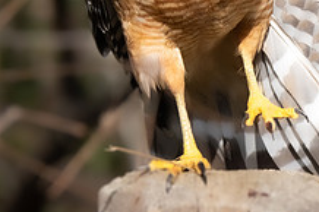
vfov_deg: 0.8
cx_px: 270
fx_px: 14769
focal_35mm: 1668
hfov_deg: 1.2
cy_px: 83
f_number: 5
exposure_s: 1/1600
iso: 200
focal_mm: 200
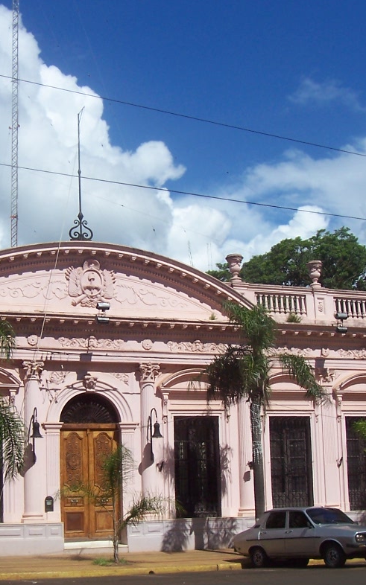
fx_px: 878
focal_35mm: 55
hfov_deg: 23.4
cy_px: 334
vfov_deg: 36.8
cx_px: 121
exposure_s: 1/1000
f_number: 5.6
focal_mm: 5.6
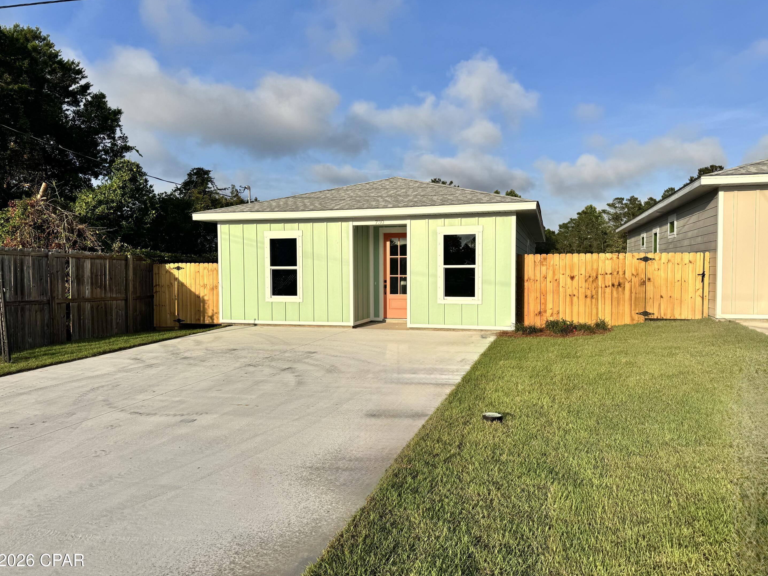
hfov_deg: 69.4
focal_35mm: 25
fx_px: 555
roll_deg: -0.9
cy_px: 288
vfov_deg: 54.9
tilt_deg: -3.0
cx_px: 383
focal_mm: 6.76
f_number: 1.78
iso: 80
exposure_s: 1/5814
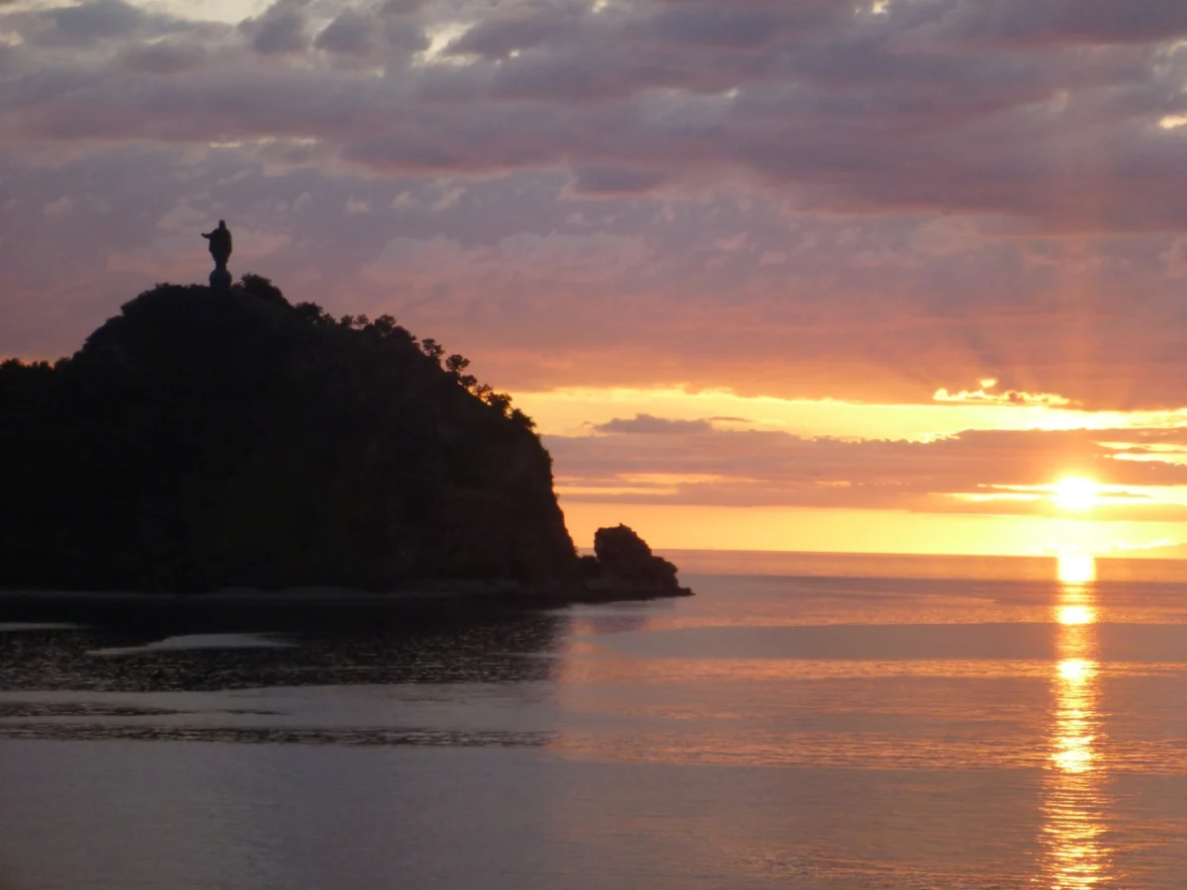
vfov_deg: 13.0
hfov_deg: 17.3
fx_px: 3909
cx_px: 594
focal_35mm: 114
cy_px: 445
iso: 250
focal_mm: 20.3
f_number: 5.8
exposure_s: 1/125
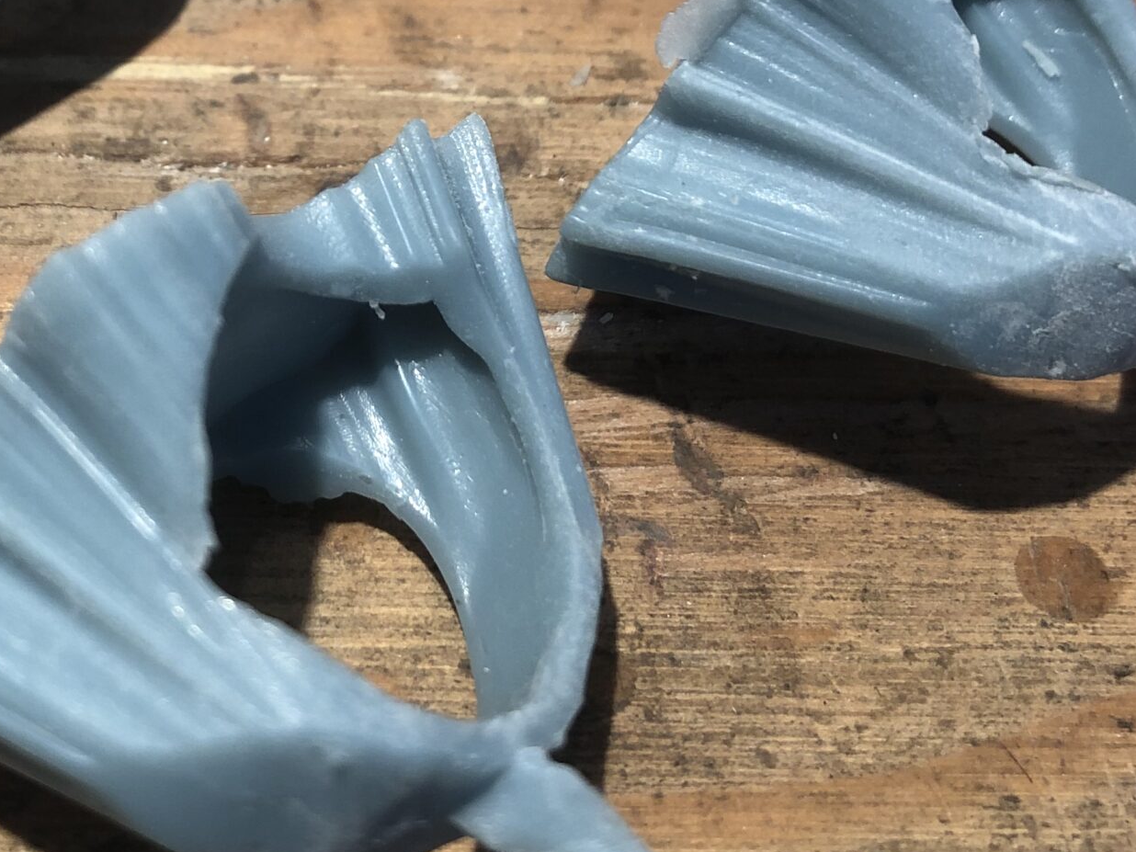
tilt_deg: -54.7
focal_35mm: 58
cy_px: 100
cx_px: 345
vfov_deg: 24.6
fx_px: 1903
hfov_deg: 32.8
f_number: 1.8
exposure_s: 1/30
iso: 25
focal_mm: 3.99
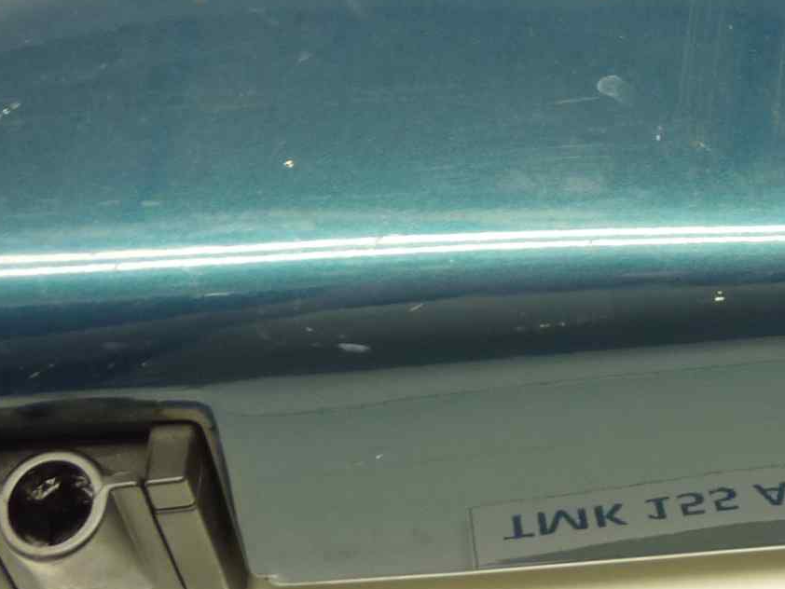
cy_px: 21
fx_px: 1724
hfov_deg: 25.0
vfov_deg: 18.9
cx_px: 689
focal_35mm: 76
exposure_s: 1/13
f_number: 3.3
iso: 125
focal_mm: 4.1
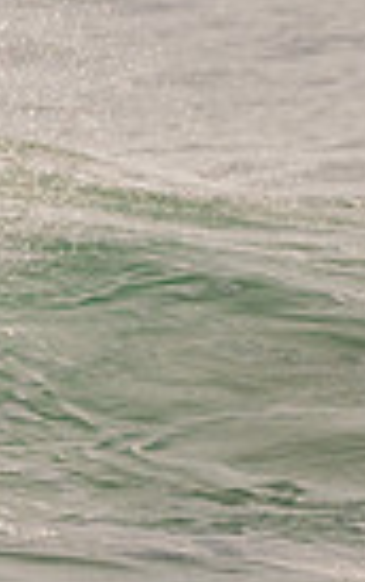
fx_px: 41966
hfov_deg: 0.5
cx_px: -607
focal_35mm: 2645
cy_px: 199
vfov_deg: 0.8
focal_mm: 500
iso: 100
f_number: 5.6
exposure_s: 1/2000
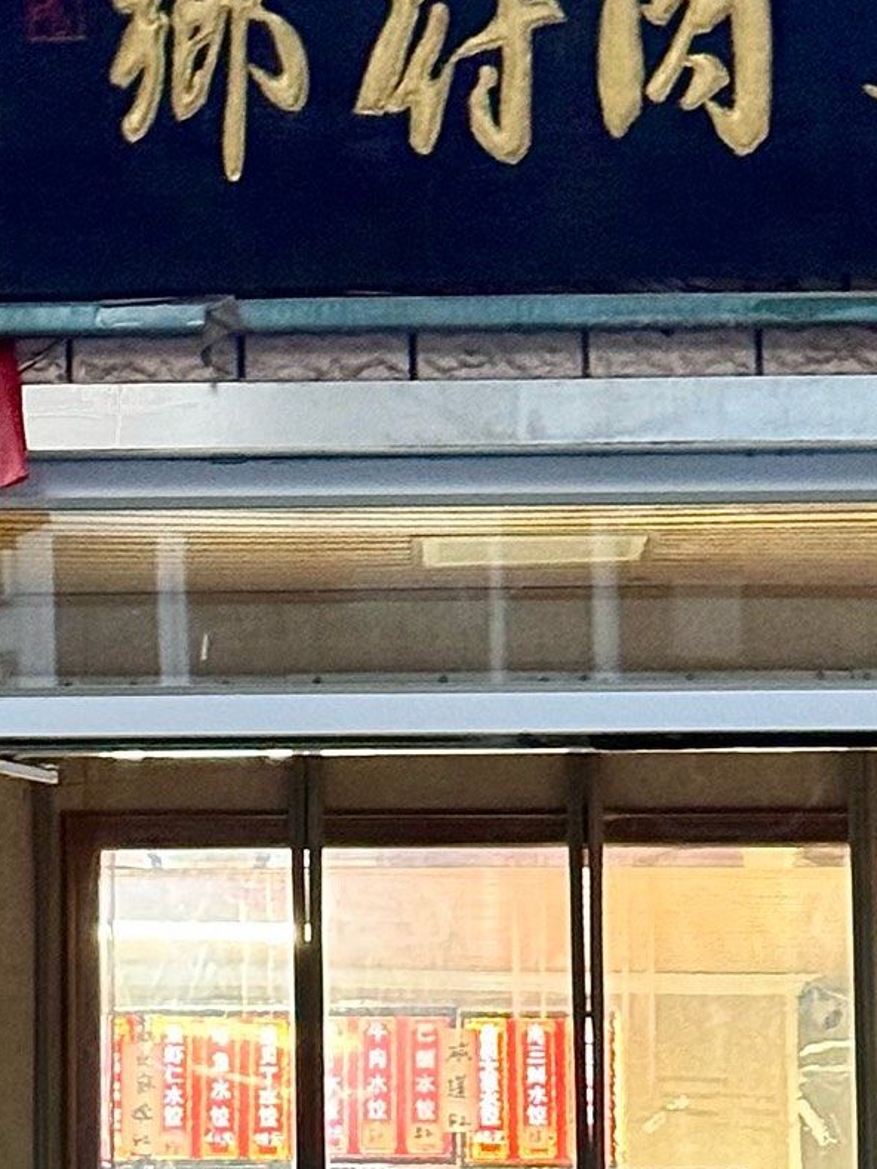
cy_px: 388
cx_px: 204
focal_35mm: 166
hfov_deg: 8.9
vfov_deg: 11.9
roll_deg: -0.4
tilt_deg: +10.4
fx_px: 5606
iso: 500
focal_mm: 6.86
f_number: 1.78
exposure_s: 1/32
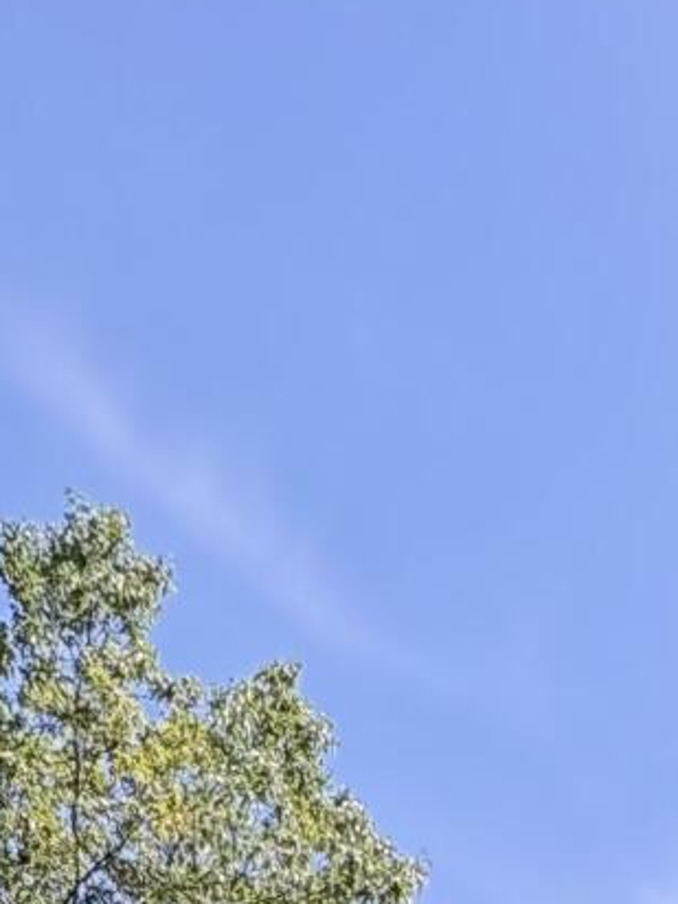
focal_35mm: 68
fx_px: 1776
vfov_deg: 15.5
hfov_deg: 20.1
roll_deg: -0.8
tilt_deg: +7.1
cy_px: 2135
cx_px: 832
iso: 64
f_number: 2.2
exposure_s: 1/265
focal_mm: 2.22
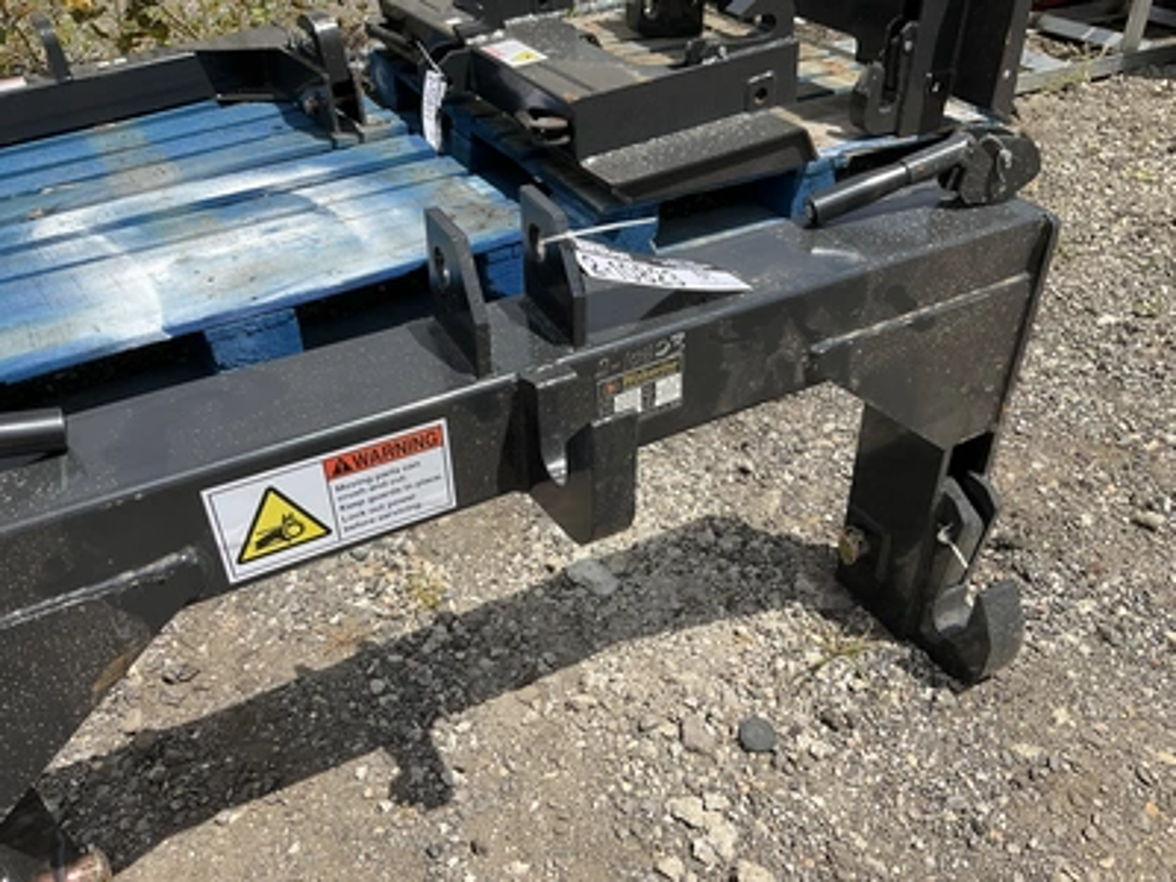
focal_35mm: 29
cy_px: 441
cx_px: 588
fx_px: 985
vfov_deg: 48.2
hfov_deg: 61.7
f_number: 1.8
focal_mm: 3
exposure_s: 1/2427
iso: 25
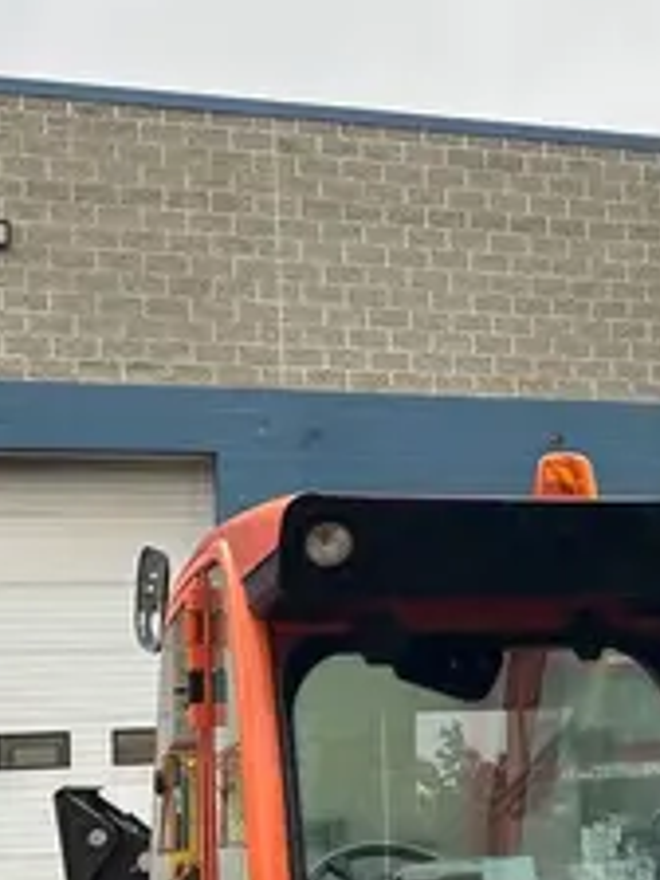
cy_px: 615
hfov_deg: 16.6
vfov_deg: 22.9
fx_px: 2161
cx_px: 805
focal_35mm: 85
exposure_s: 1/239
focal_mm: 5.7
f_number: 1.5
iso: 40
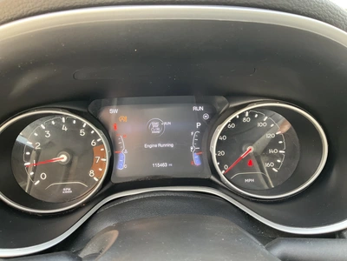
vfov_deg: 48.2
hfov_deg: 61.7
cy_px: 130
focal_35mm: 29
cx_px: 174
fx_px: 291
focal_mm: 3
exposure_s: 1/60
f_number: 1.8
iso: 100
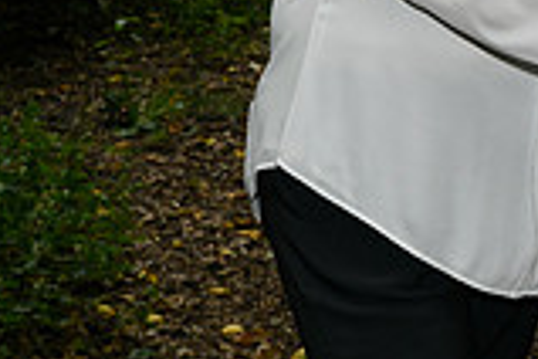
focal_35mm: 201
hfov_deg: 10.1
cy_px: -127
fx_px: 3004
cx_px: 663
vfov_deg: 6.8
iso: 1600
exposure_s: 1/80
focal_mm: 55
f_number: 8
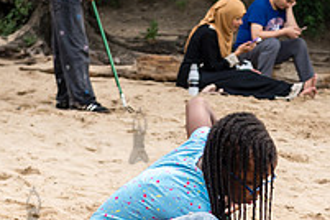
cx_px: 308
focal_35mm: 233
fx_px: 2136
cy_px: 219
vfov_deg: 5.9
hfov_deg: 8.8
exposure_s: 1/1250
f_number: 4
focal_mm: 70
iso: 200
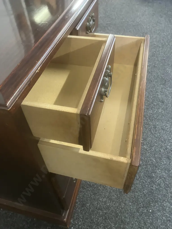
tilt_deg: -47.2
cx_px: 86
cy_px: 114
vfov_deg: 63.4
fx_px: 186
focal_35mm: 28
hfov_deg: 49.7
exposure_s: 1/25
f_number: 1.8
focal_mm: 3.99
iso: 500
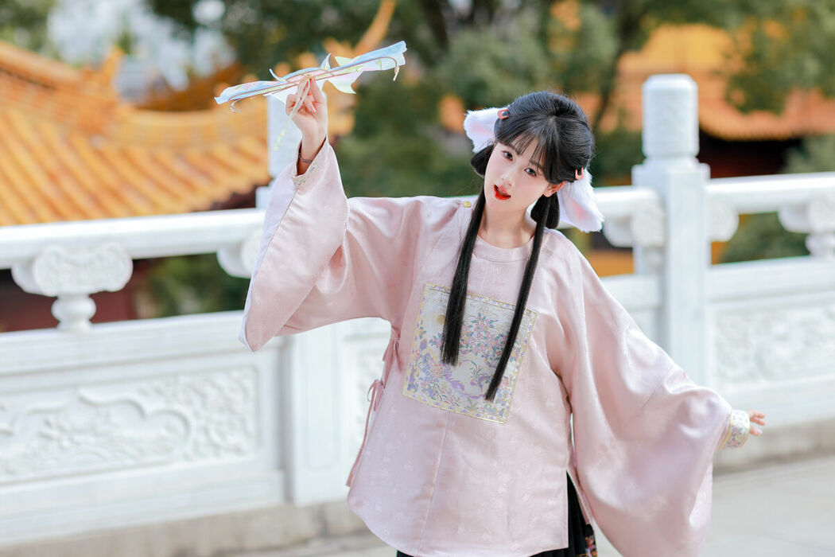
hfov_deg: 23.9
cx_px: 418
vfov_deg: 16.1
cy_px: 278
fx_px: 1971
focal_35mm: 85
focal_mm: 85
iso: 100
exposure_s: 1/800
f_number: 2.2
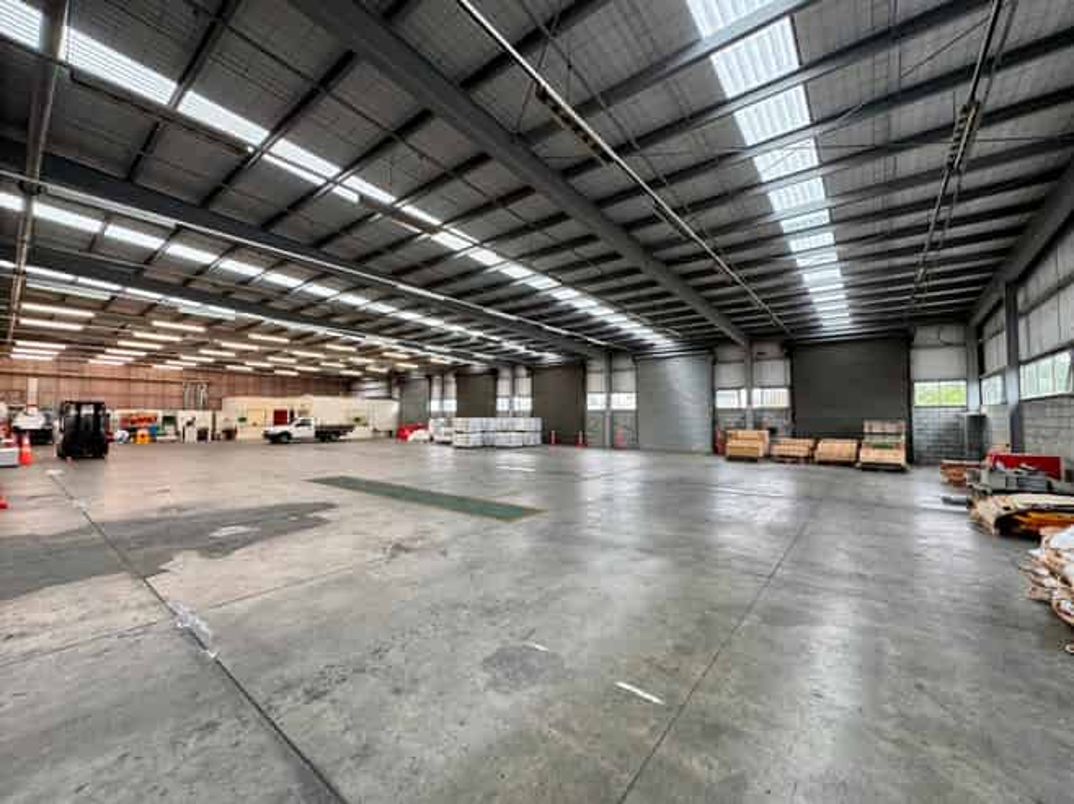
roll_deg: +0.2
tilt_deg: +3.1
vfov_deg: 85.6
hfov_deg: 102.1
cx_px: 537
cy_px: 402
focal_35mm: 14
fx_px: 434
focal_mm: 2.22
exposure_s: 1/99
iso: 125
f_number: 2.2
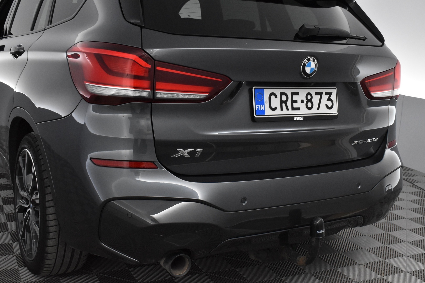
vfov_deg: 29.9
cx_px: 212
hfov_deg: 43.6
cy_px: 142
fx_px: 531
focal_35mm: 45
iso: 3200
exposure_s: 1/160
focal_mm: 30
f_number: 6.3
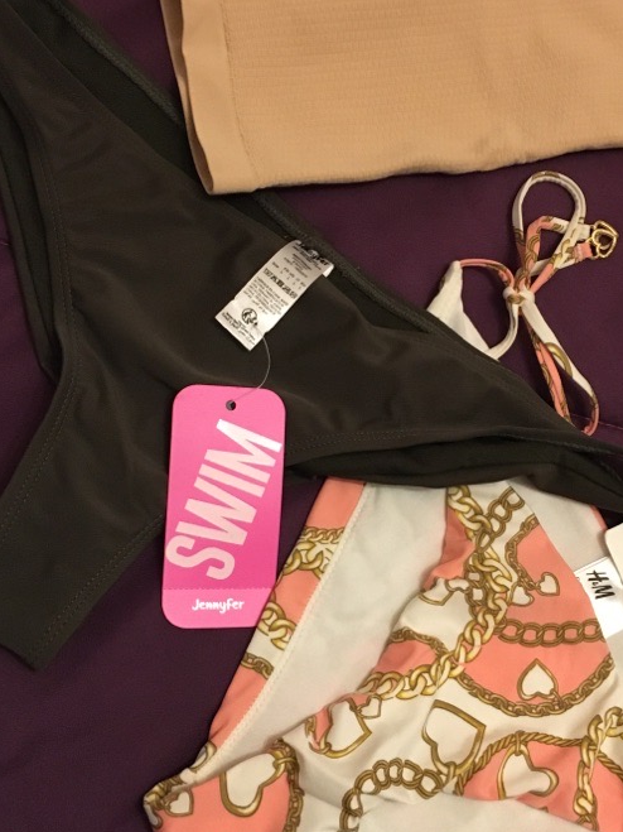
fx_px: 1056
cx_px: 385
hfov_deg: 32.7
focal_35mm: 44
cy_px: 407
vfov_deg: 43.0
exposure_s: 1/17
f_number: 2.2
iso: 320
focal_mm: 4.15
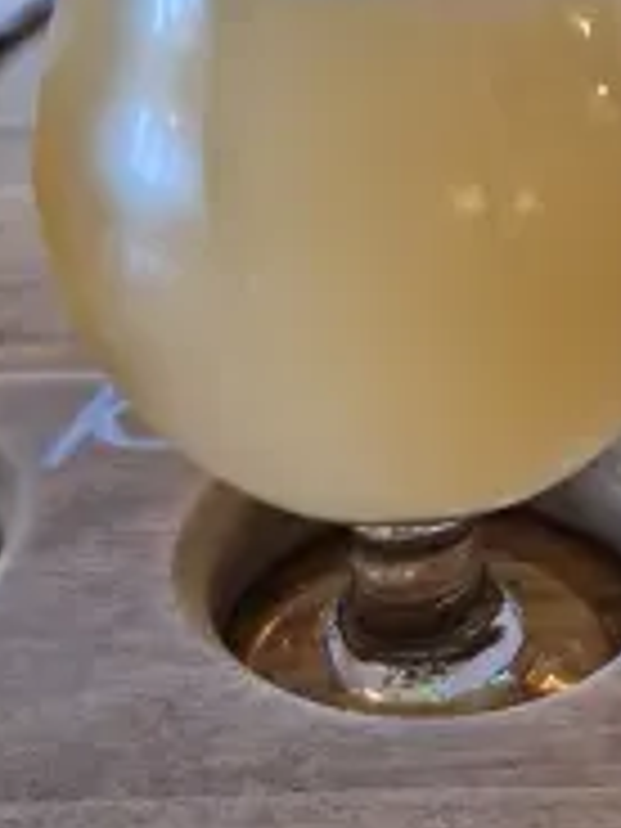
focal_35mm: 50
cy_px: 418
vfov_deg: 38.2
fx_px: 1196
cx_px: 590
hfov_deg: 27.7
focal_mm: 5.4
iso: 1000
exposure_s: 1/120
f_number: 1.8
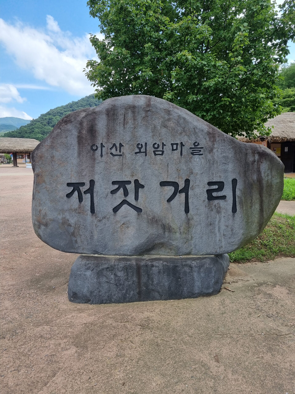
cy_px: 197
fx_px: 295
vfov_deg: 67.3
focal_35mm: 26
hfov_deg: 53.1
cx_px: 148
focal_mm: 5.4
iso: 50
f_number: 1.8
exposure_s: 1/1312
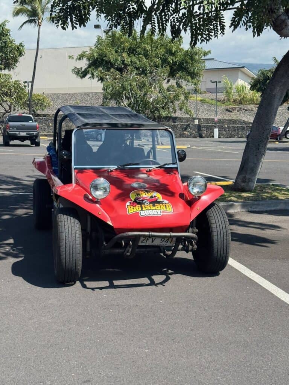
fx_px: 534
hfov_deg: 30.3
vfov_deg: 39.7
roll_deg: +2.4
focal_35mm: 48
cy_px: 192
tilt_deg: -7.4
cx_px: 144
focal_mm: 6.76
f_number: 1.78
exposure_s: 1/2717
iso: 64
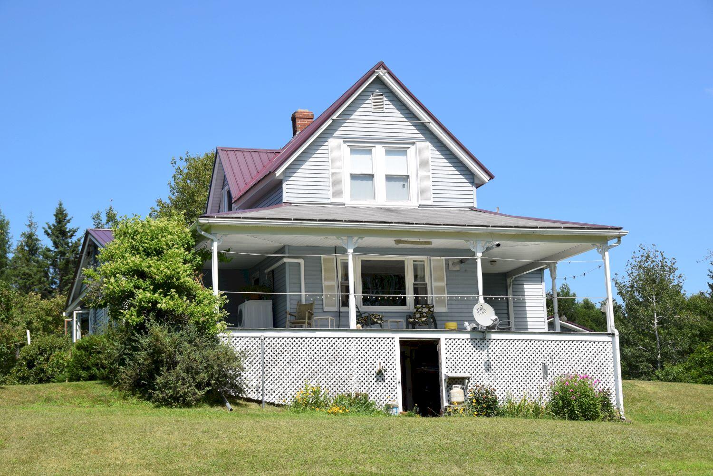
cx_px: 356
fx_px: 1664
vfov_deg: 16.3
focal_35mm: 84
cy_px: 238
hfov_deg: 24.2
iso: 200
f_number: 10
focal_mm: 56
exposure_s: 1/400
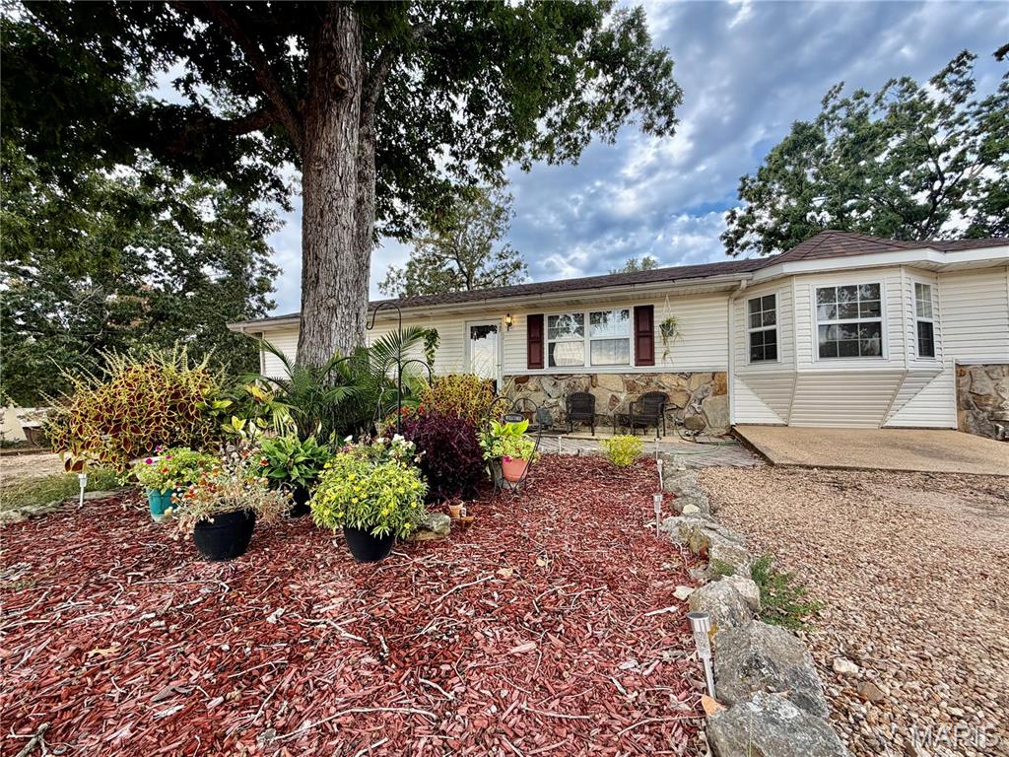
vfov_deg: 85.7
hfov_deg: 102.1
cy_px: 378
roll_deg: +0.9
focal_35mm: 14
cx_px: 504
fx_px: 408
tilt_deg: +1.9
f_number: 2.2
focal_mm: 2.22
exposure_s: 1/398
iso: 50
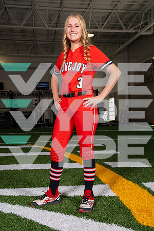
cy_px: 116
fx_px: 302
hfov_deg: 28.6
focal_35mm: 47
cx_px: 77
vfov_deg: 41.9
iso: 200
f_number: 5.6
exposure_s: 1/200
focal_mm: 47
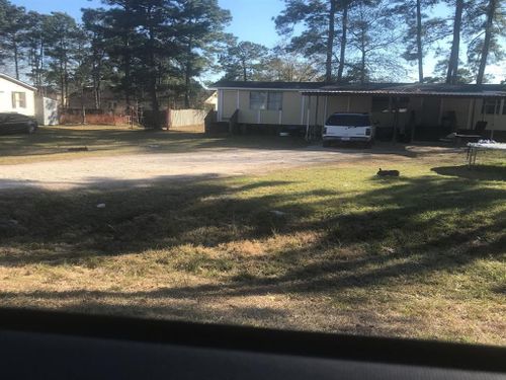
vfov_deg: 42.9
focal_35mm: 33
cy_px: 190
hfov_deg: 55.4
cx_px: 253
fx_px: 482
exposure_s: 1/1008
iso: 20
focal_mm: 3.99
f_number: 1.8
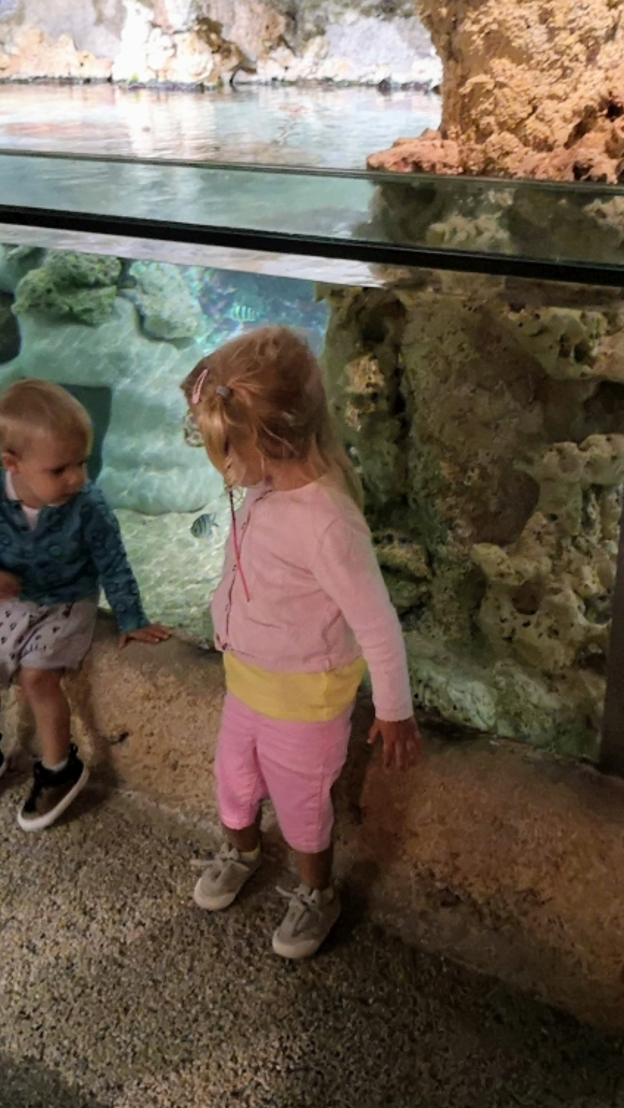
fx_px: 1176
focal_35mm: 40
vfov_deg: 50.5
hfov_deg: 29.7
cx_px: 305
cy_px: 546
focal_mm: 3.95
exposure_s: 1/50
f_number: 1.8
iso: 400
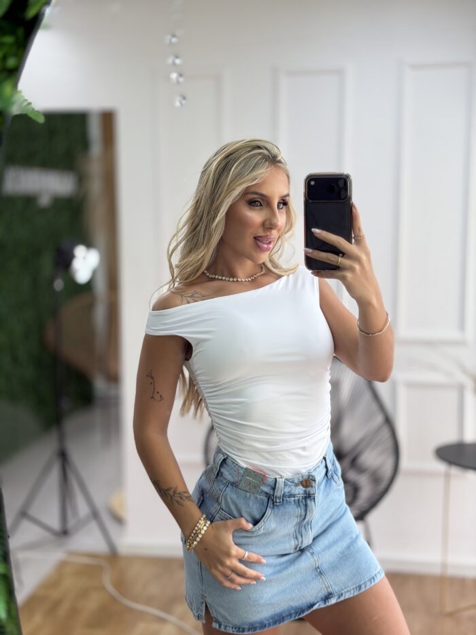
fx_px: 880
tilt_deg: -9.0
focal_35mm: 48
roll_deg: -0.2
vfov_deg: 39.7
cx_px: 238
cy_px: 318
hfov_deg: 30.3
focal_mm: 6.76
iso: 64
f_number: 1.78
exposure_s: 1/120
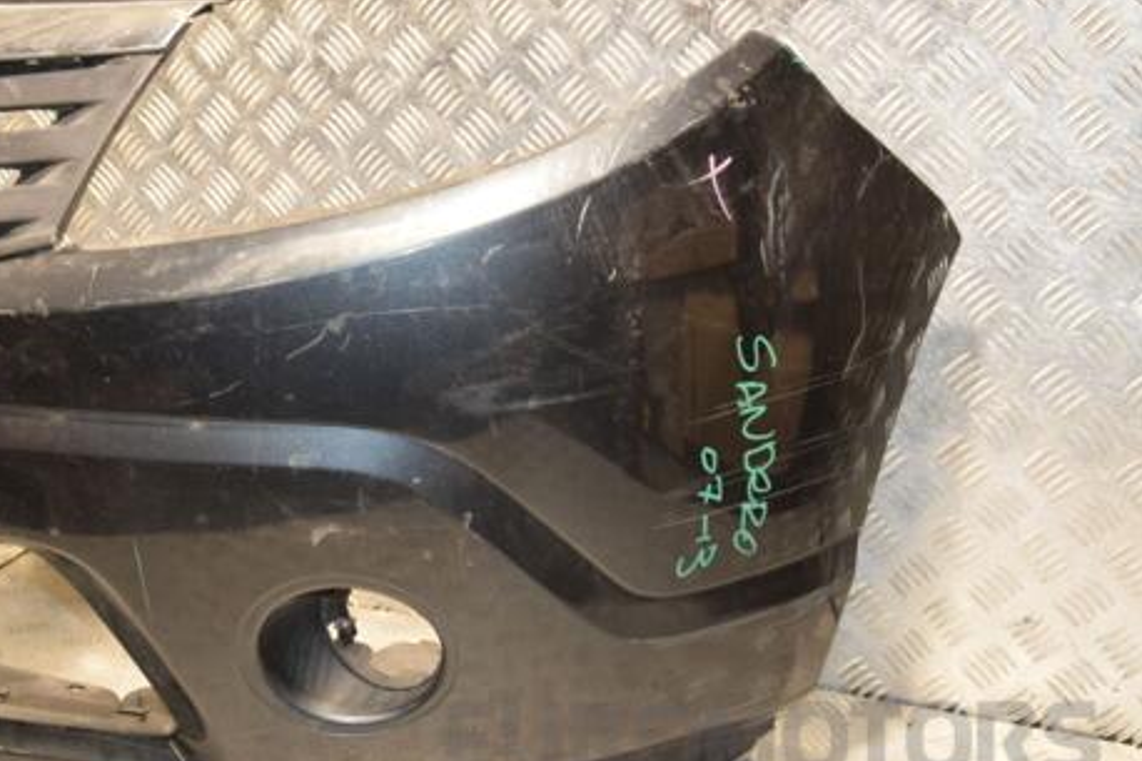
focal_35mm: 59
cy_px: 407
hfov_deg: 33.7
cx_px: 399
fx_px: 1871
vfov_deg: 23.0
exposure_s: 1/100
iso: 800
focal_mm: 30
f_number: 5
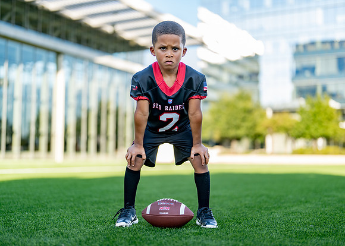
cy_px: 123
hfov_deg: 37.2
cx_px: 172
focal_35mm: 52
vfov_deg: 27.0
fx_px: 513
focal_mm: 50
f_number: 1.2
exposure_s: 1/1250
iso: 100
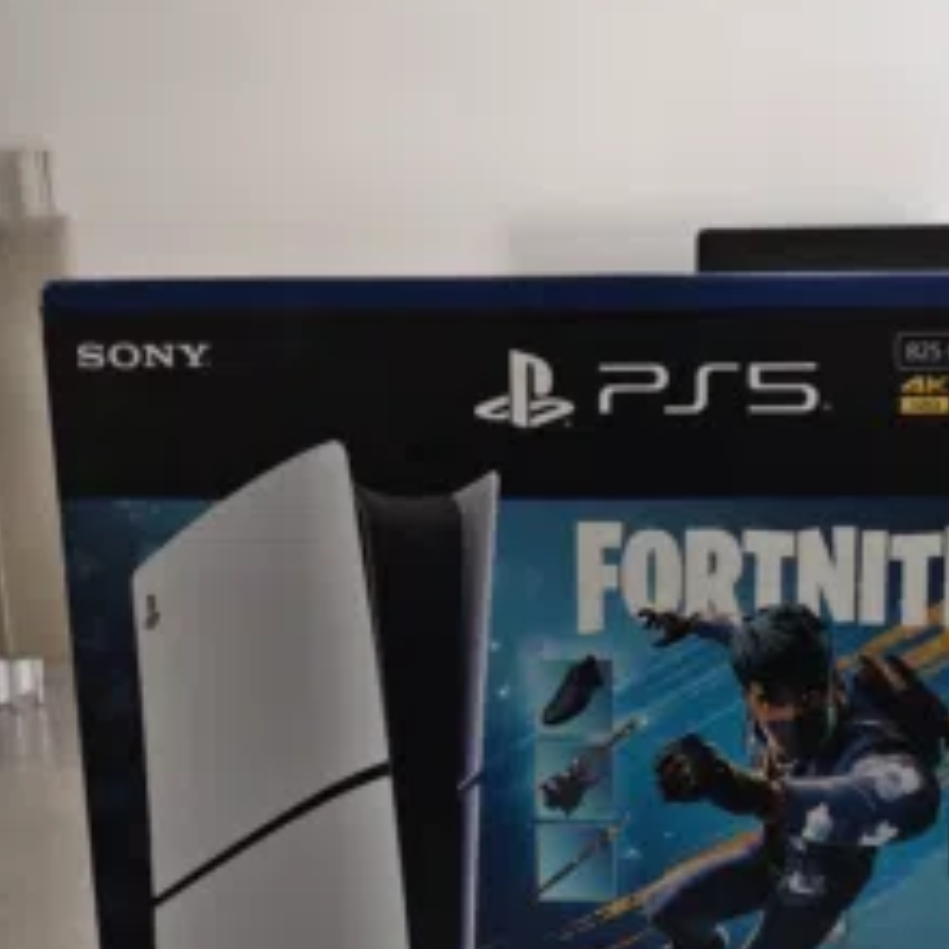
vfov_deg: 44.5
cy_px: 600
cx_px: 621
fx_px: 1148
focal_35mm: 37
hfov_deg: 44.4
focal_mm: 5.56
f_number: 1.88
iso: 269
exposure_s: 1/100
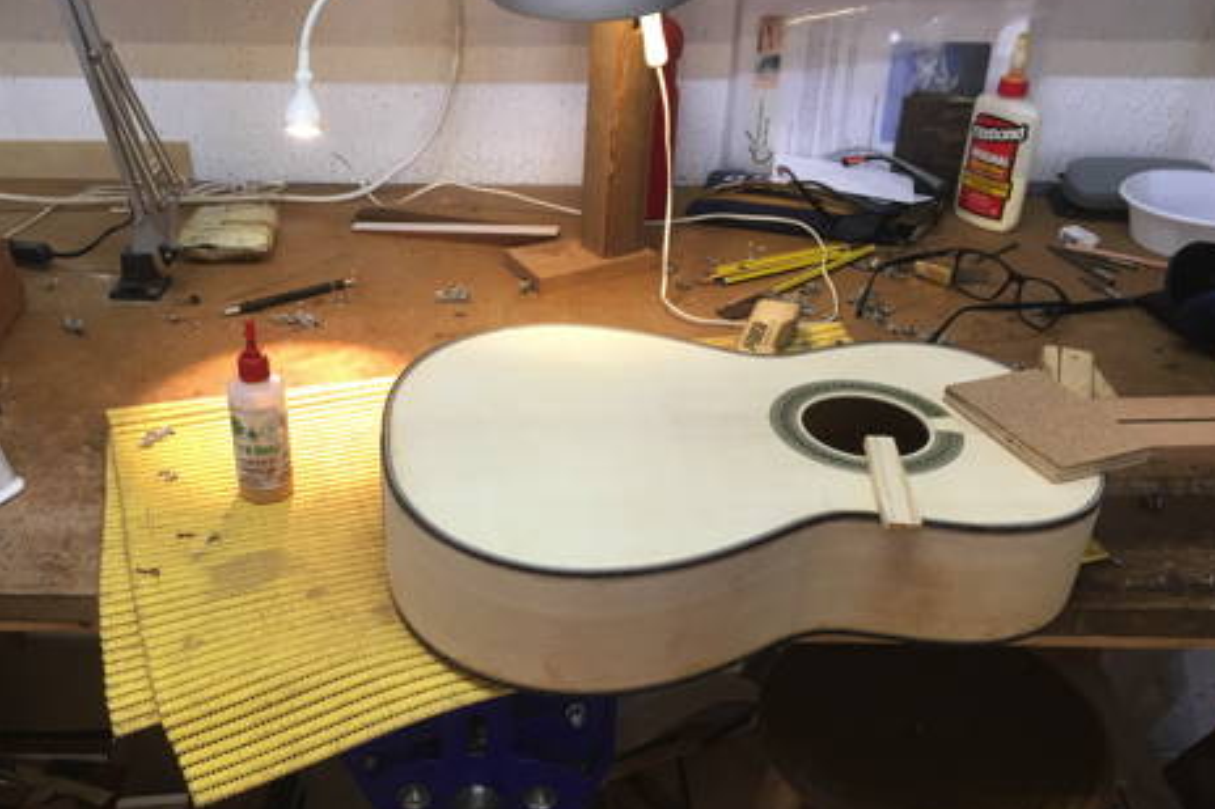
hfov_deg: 49.3
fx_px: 1316
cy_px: 531
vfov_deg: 33.9
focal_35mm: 39
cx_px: 487
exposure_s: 1/33
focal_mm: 4.15
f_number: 2.2
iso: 50
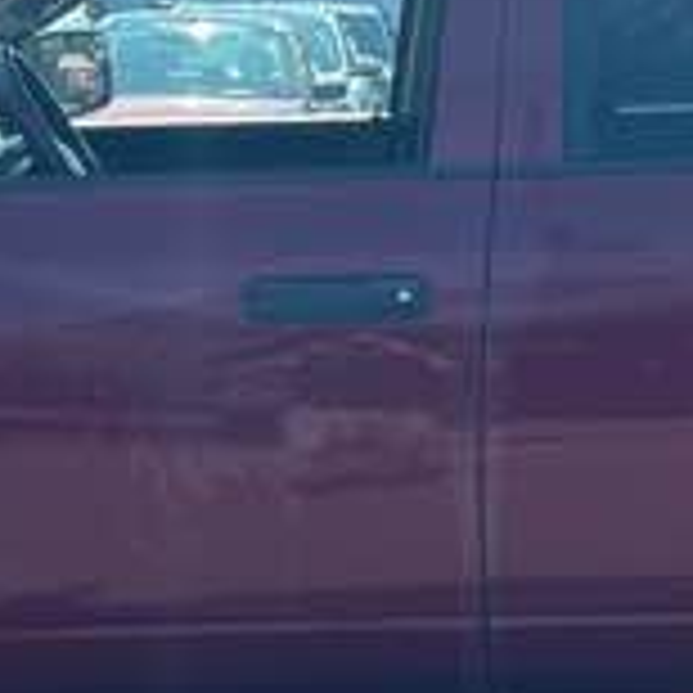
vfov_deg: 13.8
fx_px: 2854
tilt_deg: -7.9
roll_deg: -1.2
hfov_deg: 13.8
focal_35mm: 126
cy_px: 344
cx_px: 554
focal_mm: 5.7
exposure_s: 1/1698
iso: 50
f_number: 1.5
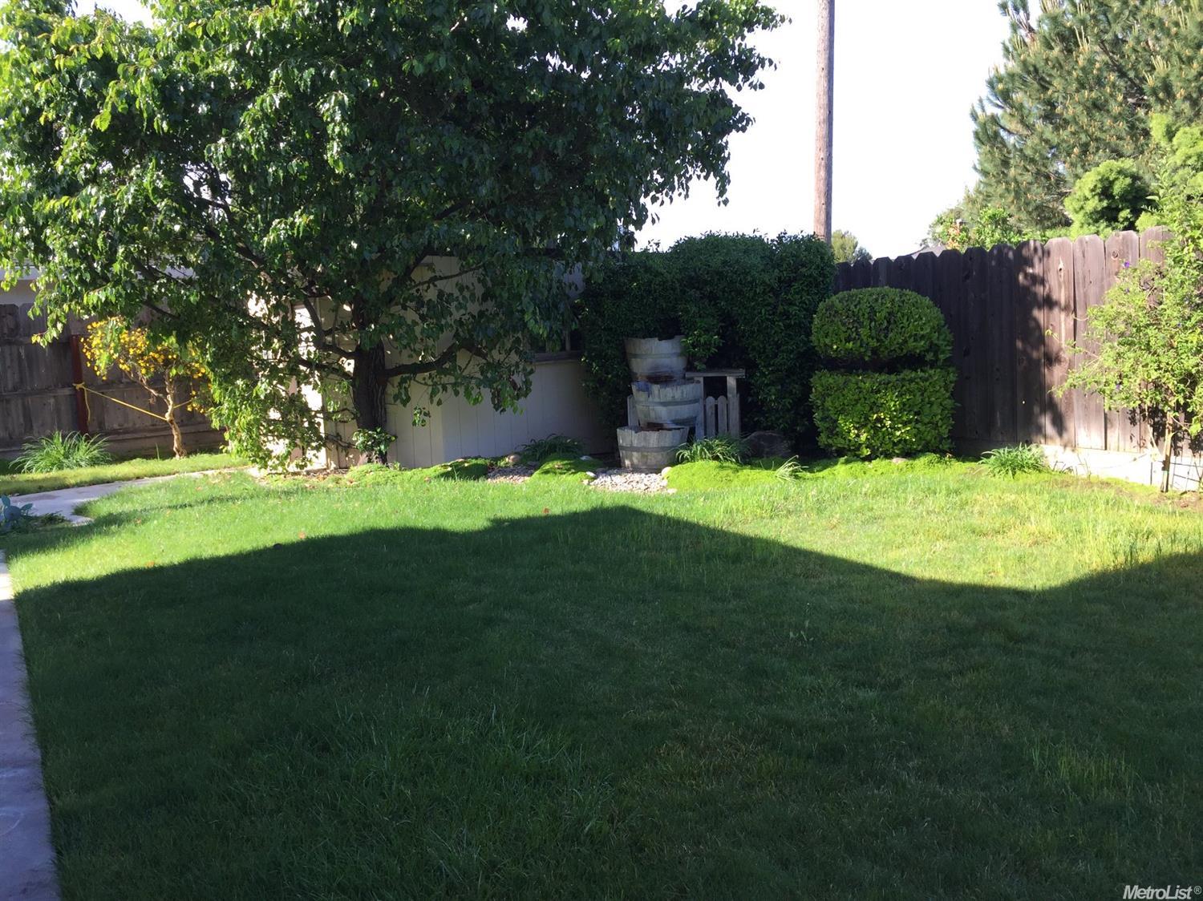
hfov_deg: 61.7
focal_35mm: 29
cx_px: 602
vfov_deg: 48.2
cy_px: 450
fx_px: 1008
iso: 32
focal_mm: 4.15
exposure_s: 1/359
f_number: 2.2
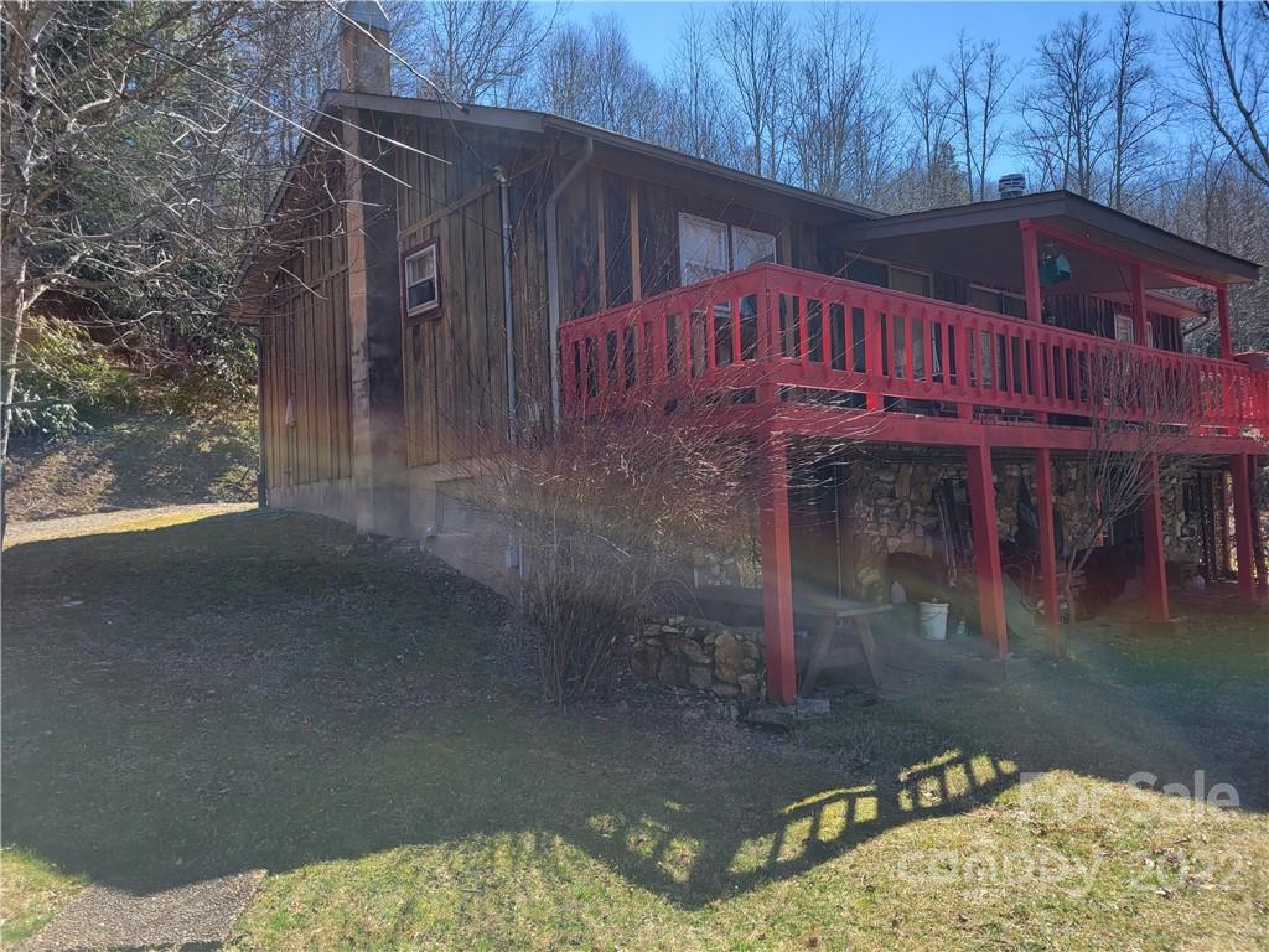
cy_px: 476
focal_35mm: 26
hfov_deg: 67.3
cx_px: 634
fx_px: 953
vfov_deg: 53.1
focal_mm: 5.4
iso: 40
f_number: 1.8
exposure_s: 1/1070
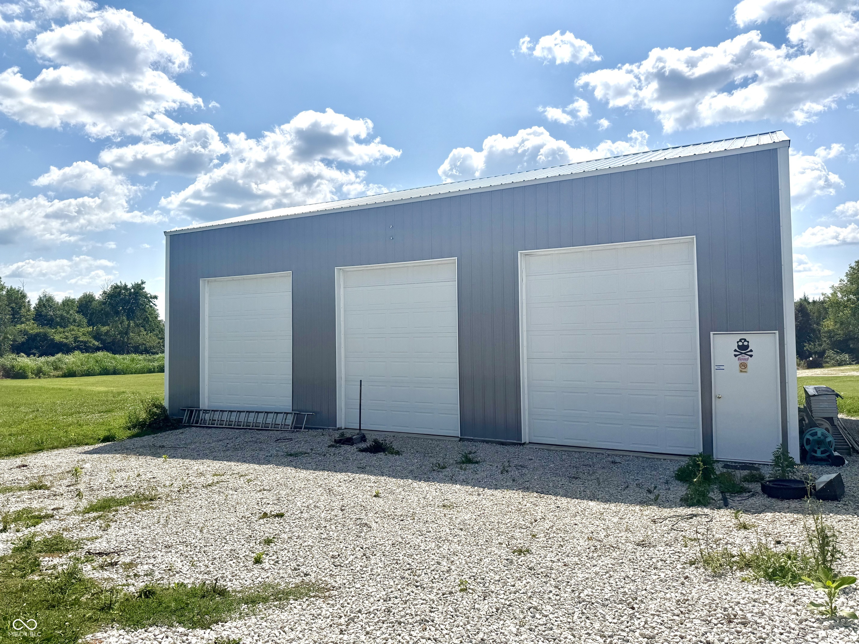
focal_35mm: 24
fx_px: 596
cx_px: 430
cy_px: 322
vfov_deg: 56.8
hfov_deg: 71.6
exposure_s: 1/11905
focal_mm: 6.76
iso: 80
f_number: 1.78
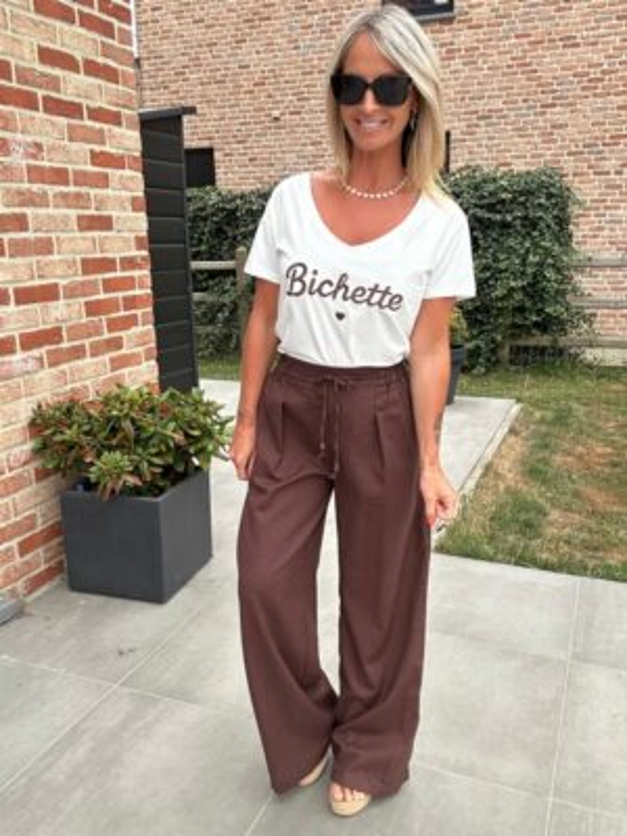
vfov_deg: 60.0
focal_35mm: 30
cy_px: 418
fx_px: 725
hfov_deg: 46.8
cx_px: 314
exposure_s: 1/433
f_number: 1.9
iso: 25
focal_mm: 2.69
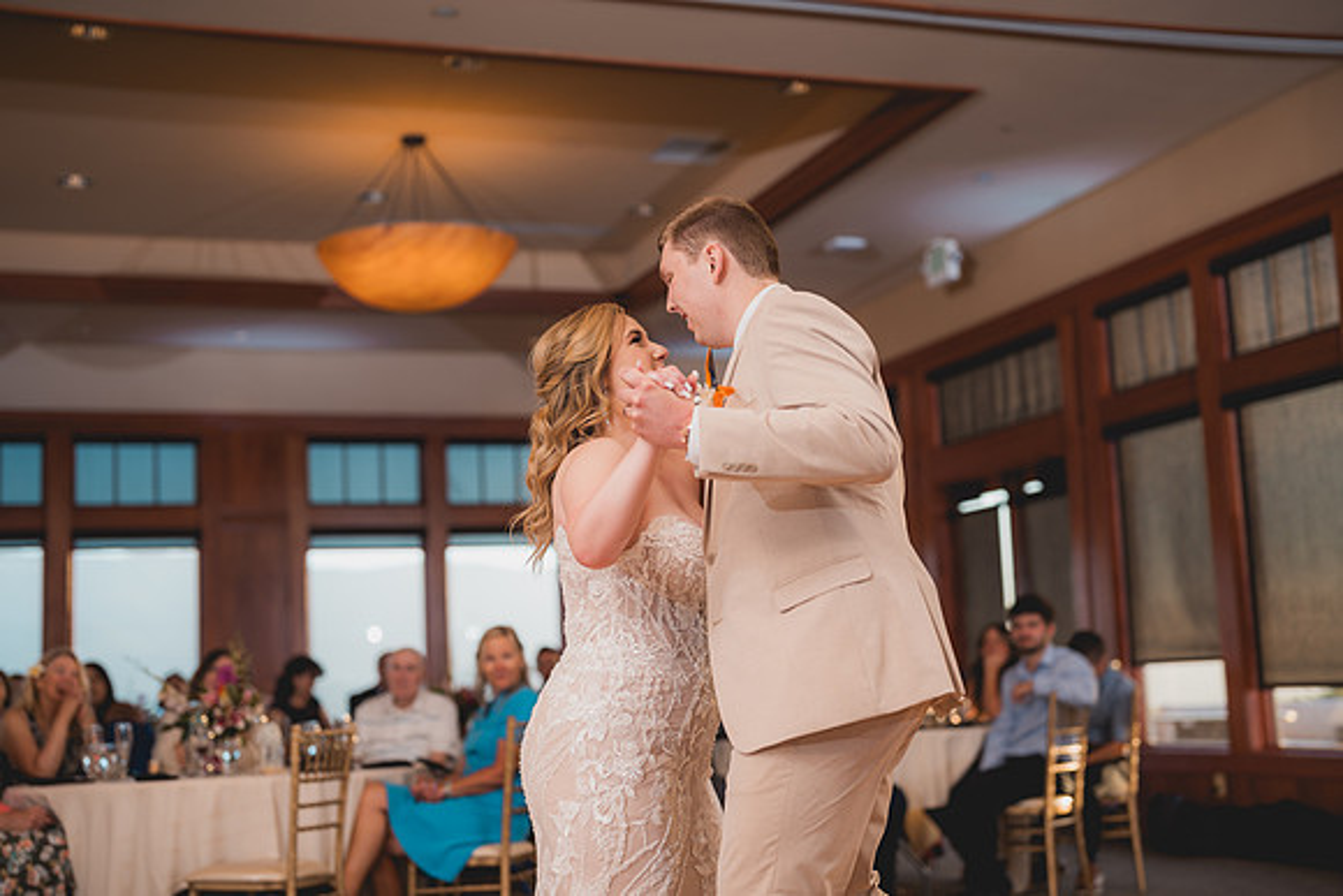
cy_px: 448
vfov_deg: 27.0
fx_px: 1866
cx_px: 672
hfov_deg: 39.6
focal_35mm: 50
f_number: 1.8
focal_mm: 50
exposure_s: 1/250
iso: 125
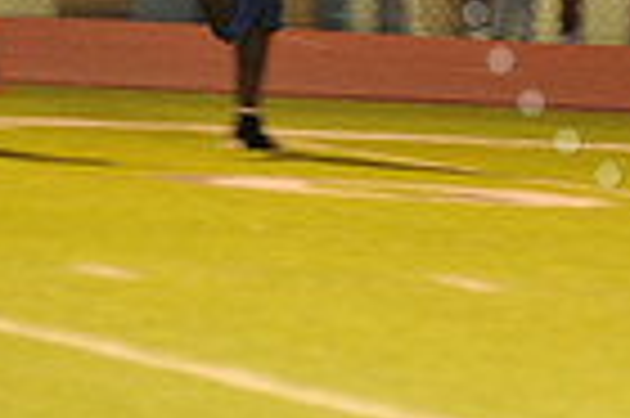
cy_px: -166
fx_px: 14490
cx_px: 855
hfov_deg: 2.5
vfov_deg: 1.7
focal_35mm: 829
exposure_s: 1/160
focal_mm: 200
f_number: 4.5
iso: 3200
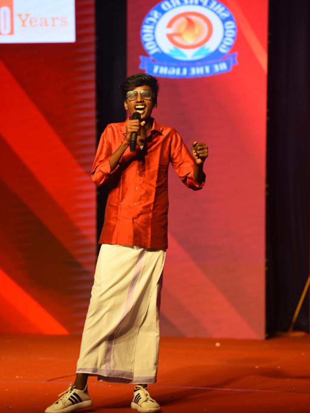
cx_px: 155
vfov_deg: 10.7
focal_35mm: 185
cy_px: 220
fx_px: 2209
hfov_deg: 8.0
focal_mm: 170
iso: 1250
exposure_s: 1/400
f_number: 3.5
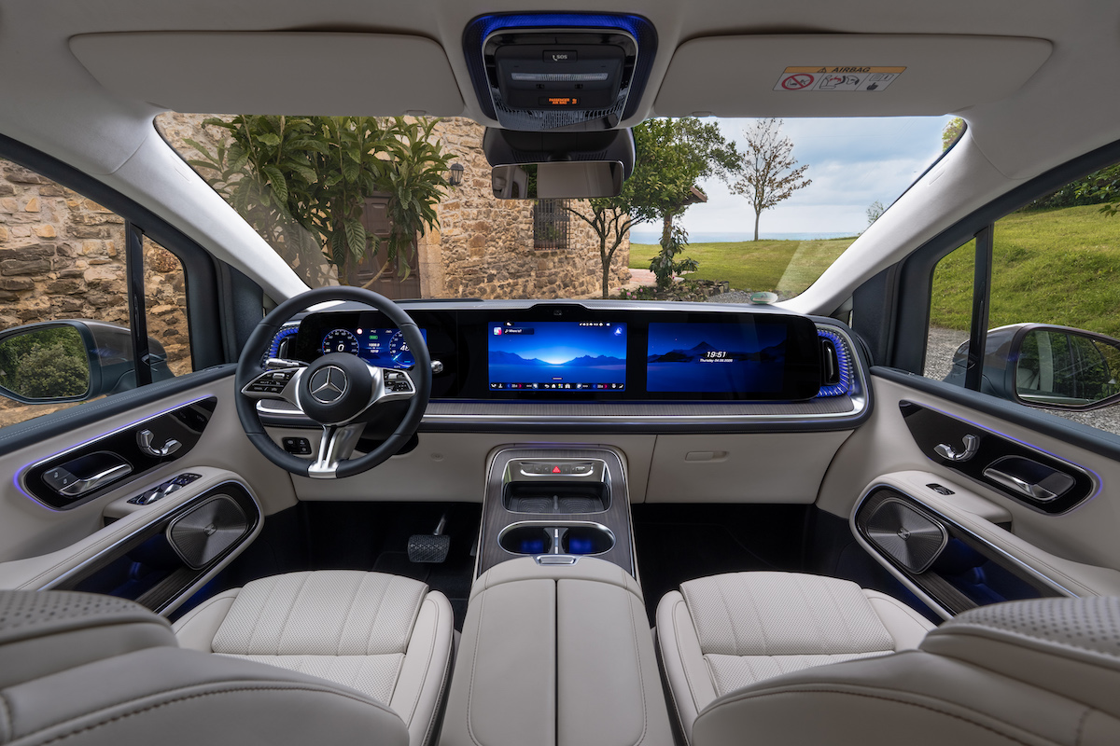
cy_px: 373
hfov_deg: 96.7
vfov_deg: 73.7
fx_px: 498
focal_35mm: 16
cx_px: 560
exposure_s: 1/40
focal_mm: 16
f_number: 10
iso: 100
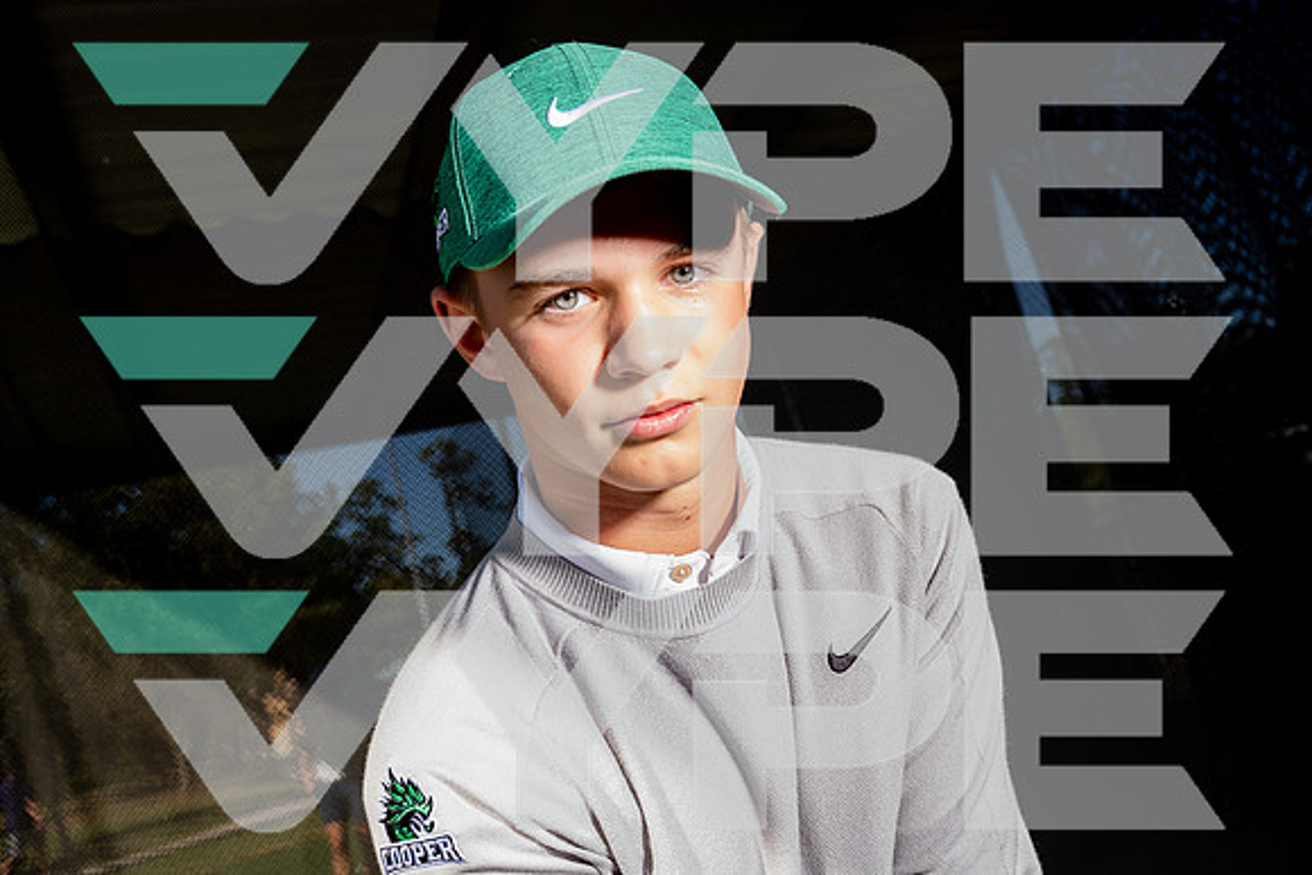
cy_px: 398
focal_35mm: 37
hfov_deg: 52.2
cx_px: 737
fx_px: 1334
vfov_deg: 36.3
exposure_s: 1/250
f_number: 5.6
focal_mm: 32
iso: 100
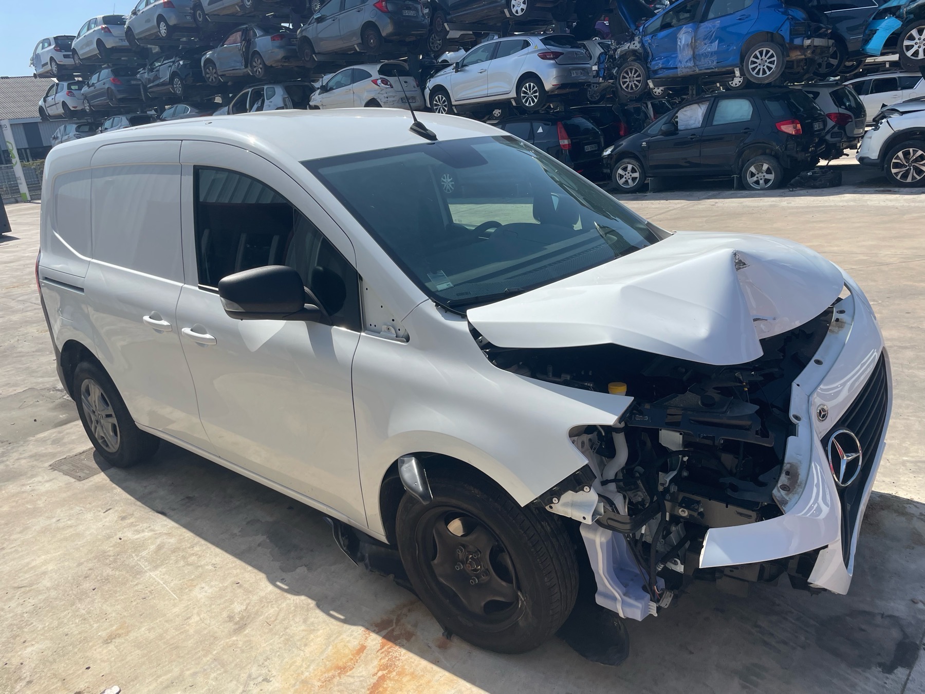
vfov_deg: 53.1
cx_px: 462
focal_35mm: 26
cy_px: 347
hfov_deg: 67.3
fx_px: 695
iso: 32
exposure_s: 1/3610
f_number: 1.6
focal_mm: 4.2
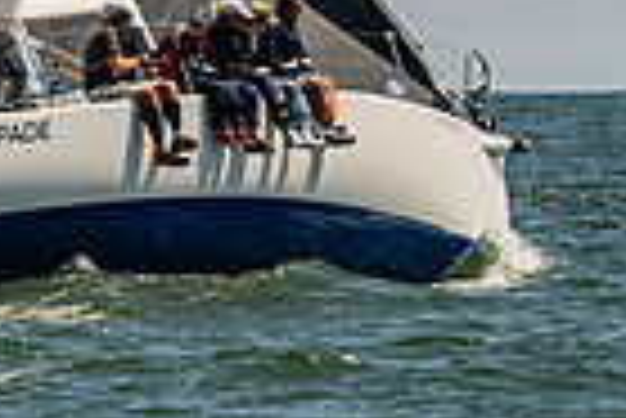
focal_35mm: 808
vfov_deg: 1.7
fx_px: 14065
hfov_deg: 2.5
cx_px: -351
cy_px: -368
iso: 400
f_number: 8
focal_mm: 170
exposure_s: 1/2000
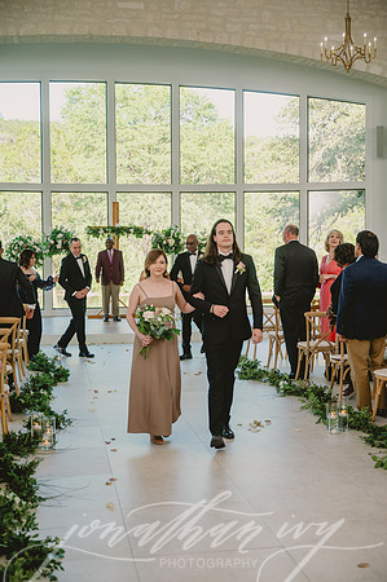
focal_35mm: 47
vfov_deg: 42.0
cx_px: 194
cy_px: 291
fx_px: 760
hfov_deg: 28.6
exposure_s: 1/400
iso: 250
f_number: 2.8
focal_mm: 47
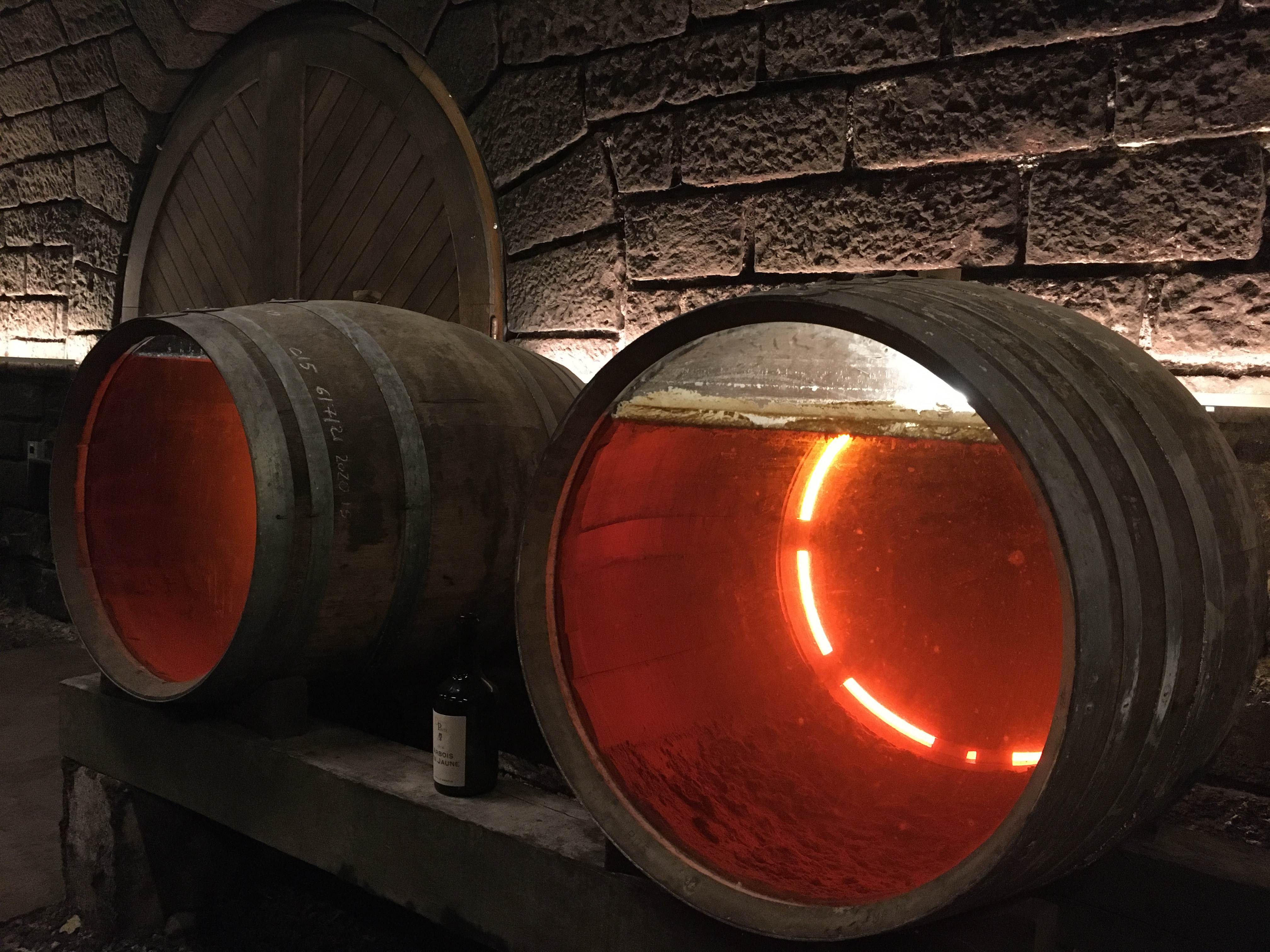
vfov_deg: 48.2
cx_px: 635
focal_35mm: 29
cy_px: 476
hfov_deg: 61.7
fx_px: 1064
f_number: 2.2
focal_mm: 4.15
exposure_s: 1/17
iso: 320
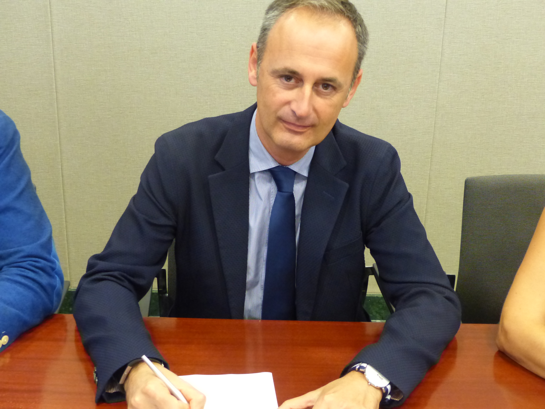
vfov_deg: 29.1
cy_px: 204
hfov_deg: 38.2
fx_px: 787
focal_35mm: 50
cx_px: 272
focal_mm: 9.1
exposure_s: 1/40
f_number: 3.2
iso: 800
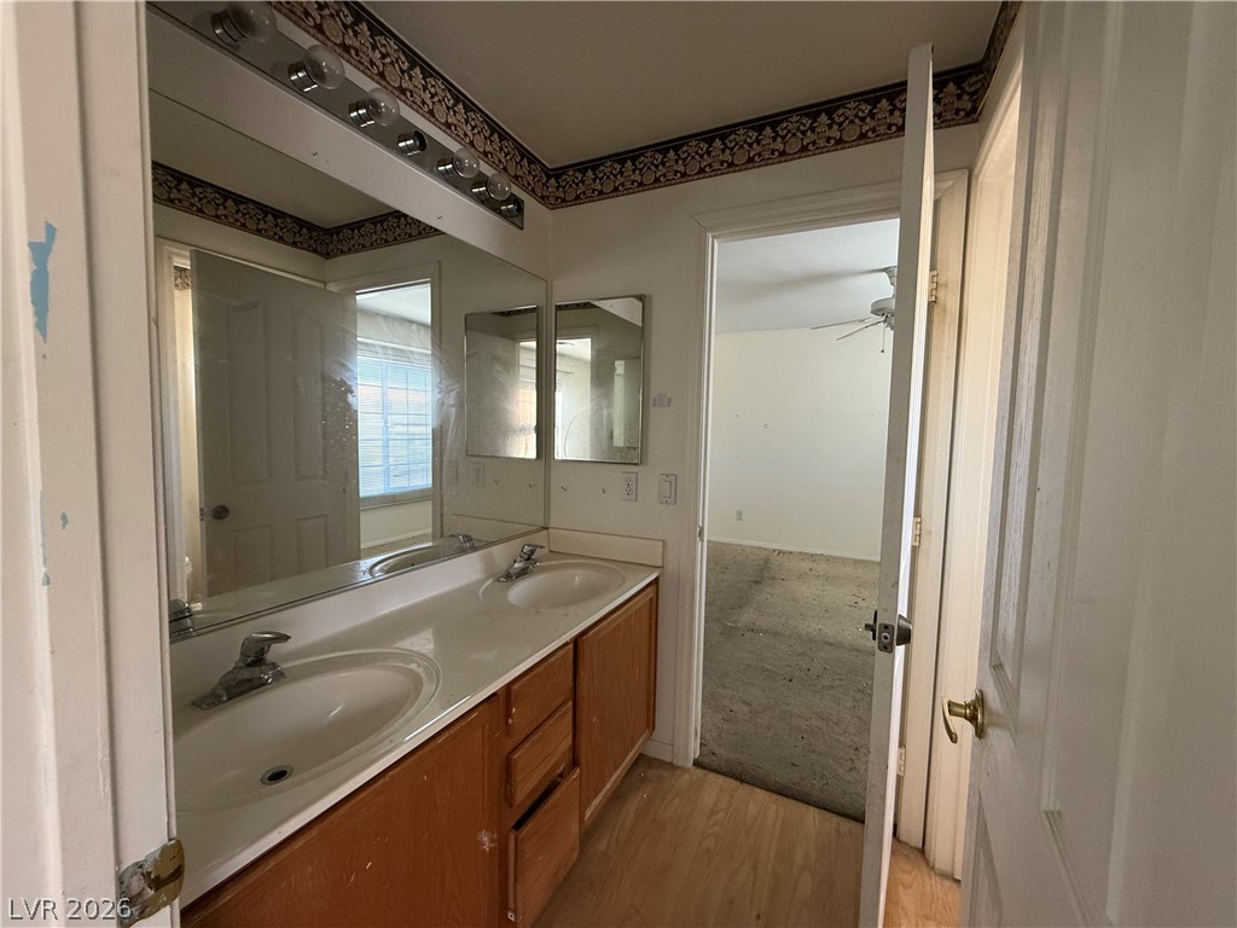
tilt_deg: -3.2
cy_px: 464
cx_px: 618
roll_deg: -1.5
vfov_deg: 85.7
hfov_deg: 102.1
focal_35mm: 14
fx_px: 500
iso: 320
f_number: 2.2
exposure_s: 1/99
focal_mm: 2.22
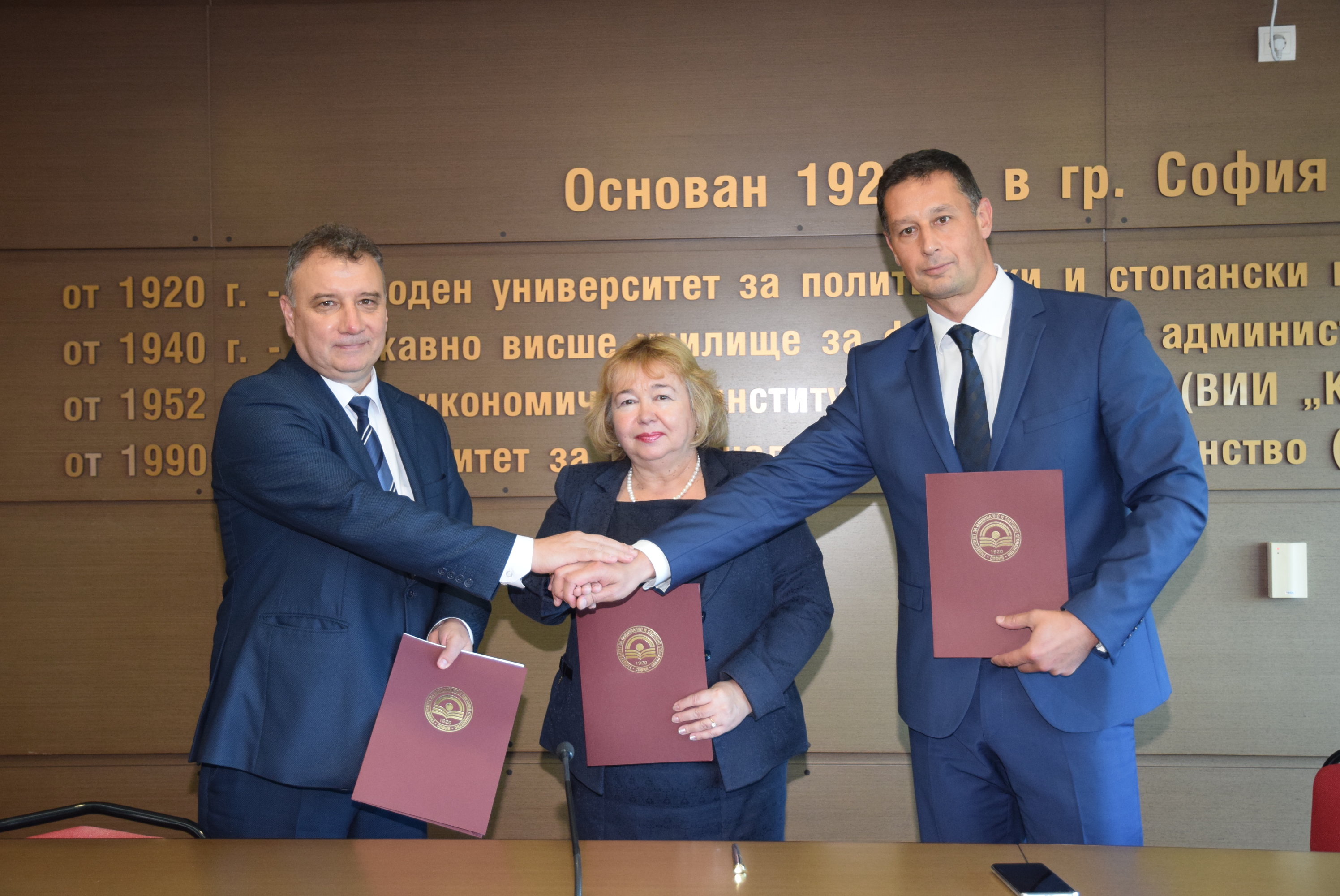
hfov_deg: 42.3
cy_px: 448
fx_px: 1732
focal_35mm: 46
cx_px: 670
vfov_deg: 29.0
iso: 1250
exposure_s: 1/60
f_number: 4.5
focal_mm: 31
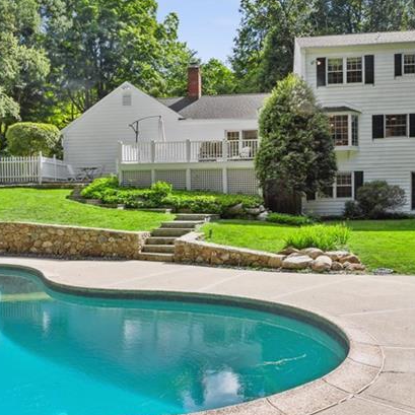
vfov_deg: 47.1
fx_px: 476
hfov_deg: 47.1
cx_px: 199
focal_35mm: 35
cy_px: 216
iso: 200
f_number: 11
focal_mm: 16.5
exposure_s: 1/125
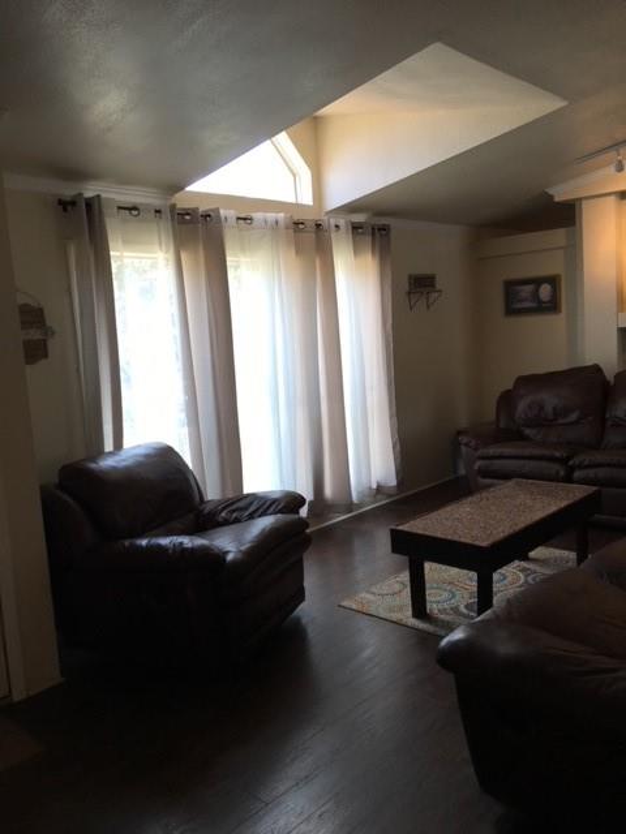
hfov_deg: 48.2
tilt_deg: -5.7
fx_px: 699
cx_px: 313
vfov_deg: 61.7
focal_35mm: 29
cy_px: 417
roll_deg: +3.2
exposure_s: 1/60
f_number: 2.2
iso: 25
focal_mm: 4.15
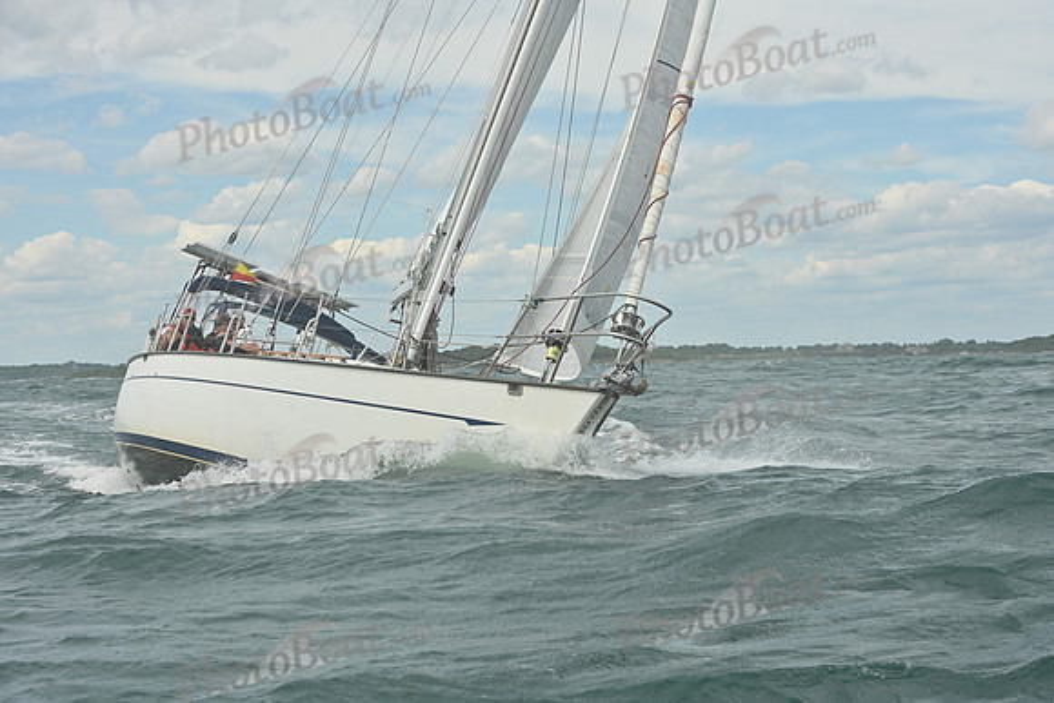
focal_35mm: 70
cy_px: 352
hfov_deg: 28.8
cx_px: 527
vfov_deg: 19.5
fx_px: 2050
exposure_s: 1/1250
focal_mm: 70
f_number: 10
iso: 320
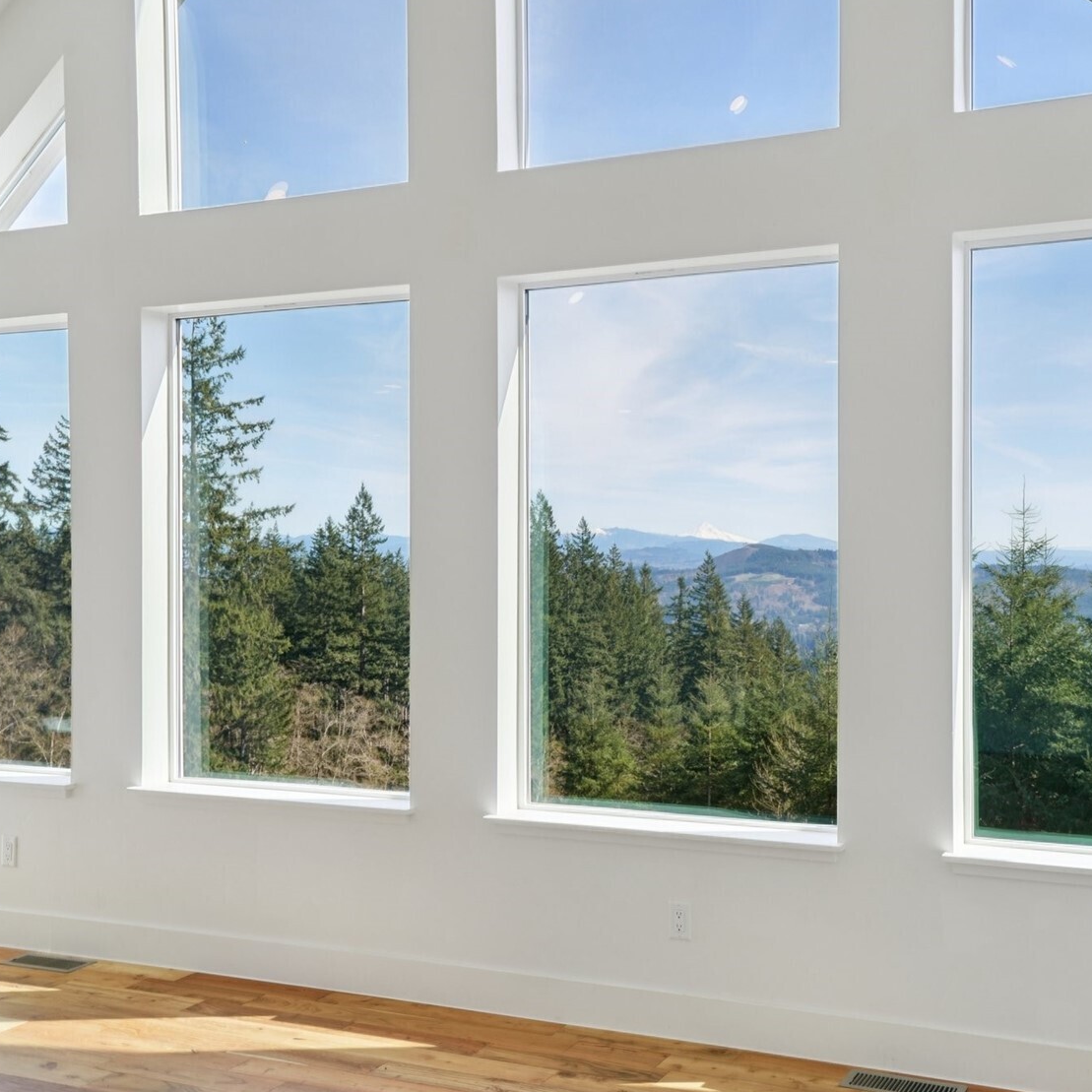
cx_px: 710
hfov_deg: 42.4
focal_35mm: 39
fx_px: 1392
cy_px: 547
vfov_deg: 42.8
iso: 400
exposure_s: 1/640
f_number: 8
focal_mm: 30
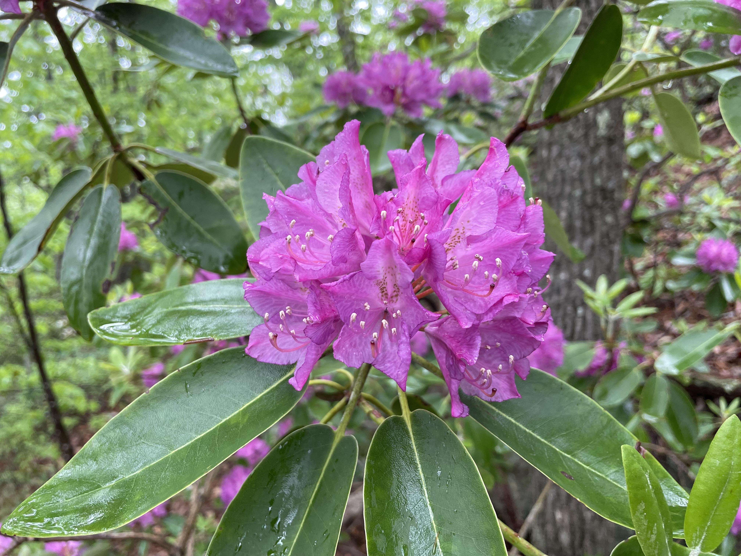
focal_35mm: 26
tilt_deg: -5.9
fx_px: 557
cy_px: 278
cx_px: 370
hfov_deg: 67.3
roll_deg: -2.9
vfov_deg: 53.1
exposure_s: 1/121
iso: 80
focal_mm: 4.2
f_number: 1.6
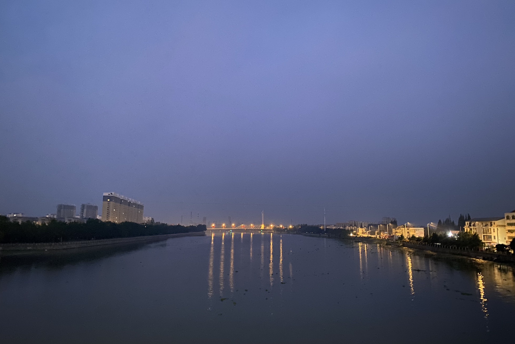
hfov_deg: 65.5
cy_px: 157
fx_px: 401
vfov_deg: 46.4
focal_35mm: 28
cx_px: 265
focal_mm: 4.25
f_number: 1.8
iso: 800
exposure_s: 1/8
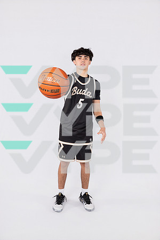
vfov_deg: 53.9
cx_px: 80
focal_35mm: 35
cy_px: 120
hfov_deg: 37.5
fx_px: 236
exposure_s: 1/250
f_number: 4.5
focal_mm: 35.4
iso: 160
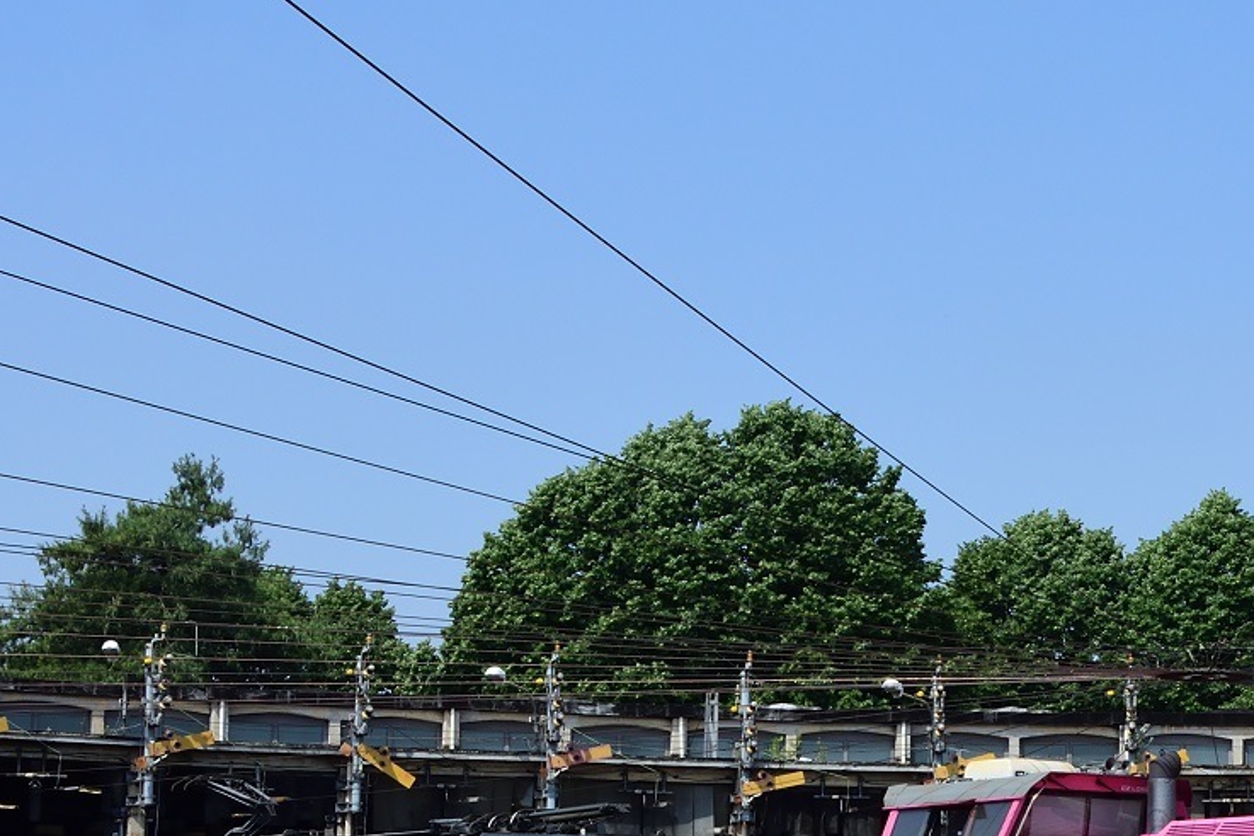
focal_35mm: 86
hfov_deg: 23.2
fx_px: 2995
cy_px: 782
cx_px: 1040
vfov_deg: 15.7
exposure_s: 1/800
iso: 200
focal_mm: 22
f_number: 7.1
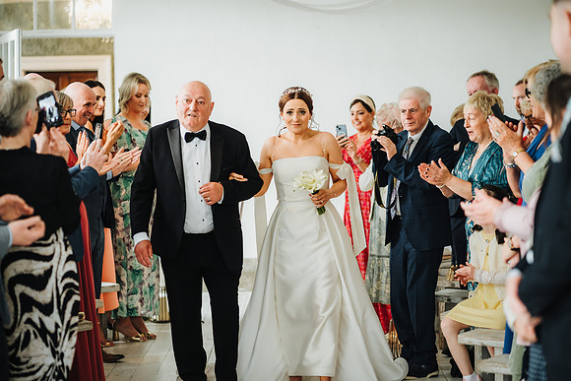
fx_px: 1348
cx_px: 286
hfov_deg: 23.9
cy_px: 190
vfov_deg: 16.1
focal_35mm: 85
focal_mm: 85
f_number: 2.2
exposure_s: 1/200
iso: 640
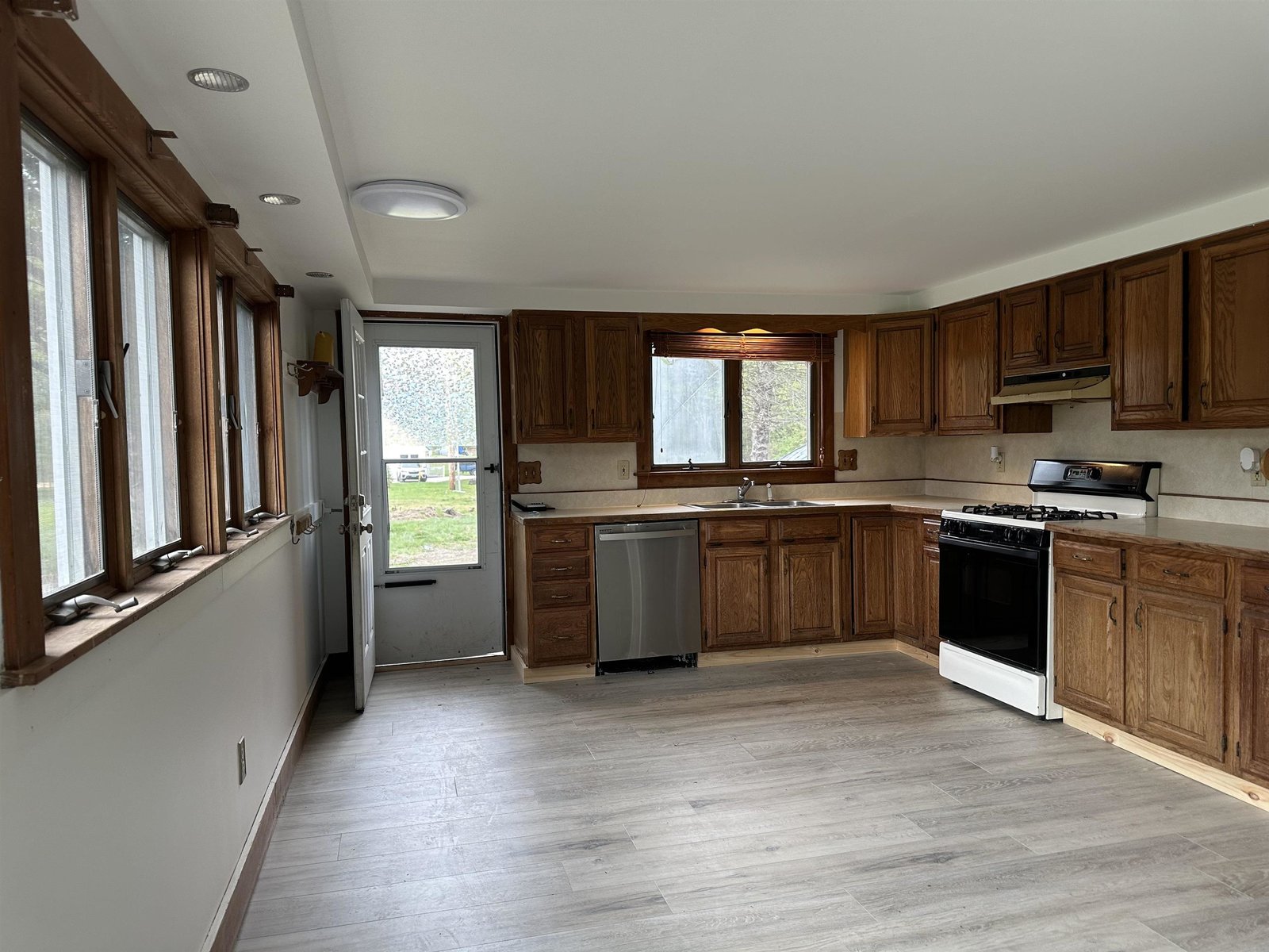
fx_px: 880
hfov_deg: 71.6
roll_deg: +1.4
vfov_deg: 56.8
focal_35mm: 24
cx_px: 634
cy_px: 476
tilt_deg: -2.8
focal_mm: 6.86
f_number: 1.78
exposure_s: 1/120
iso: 125
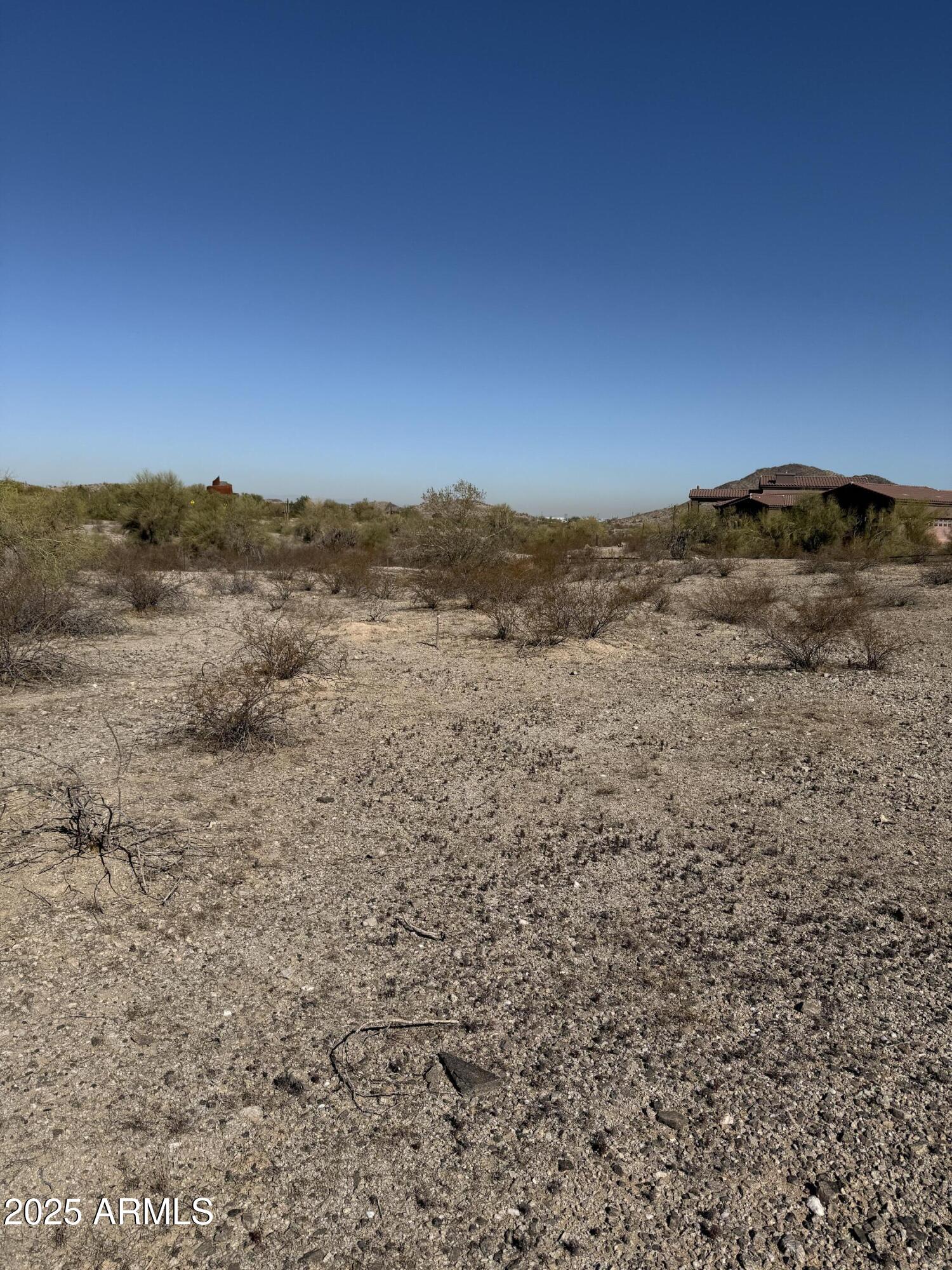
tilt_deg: -4.7
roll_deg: -2.2
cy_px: 635
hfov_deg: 56.8
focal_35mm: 24
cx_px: 476
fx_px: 880
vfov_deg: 71.6
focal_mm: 6.76
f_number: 1.78
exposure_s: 1/9091
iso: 80
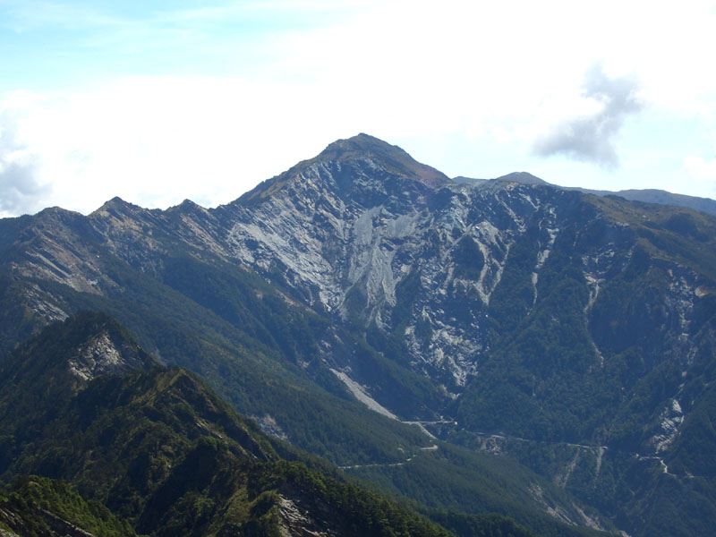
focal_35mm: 74
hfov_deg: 26.3
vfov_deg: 19.9
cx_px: 358
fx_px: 1531
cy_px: 268
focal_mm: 12.2
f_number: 6.2
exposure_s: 1/200
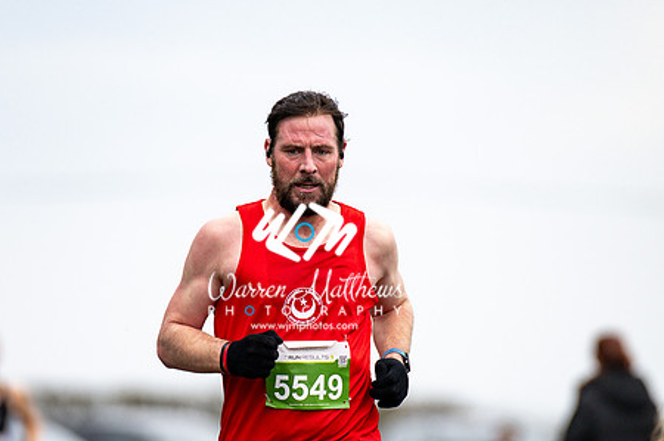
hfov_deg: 3.6
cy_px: 264
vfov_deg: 2.4
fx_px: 10686
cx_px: 304
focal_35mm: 580
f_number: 2.8
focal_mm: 300
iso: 360
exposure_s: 1/1600
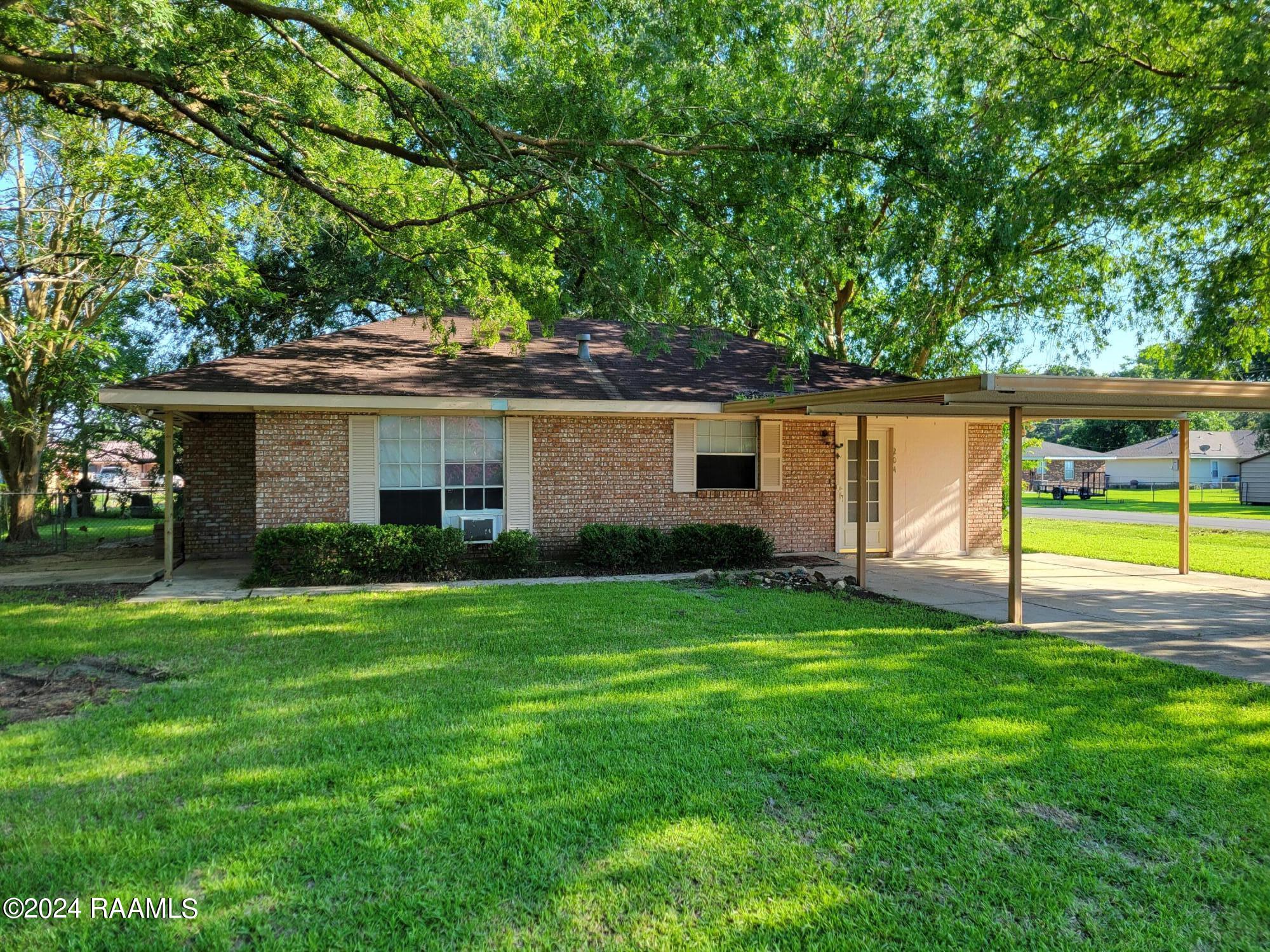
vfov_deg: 53.1
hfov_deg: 67.3
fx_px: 954
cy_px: 476
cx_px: 635
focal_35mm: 26
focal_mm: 5.4
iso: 40
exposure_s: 1/375
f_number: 1.8
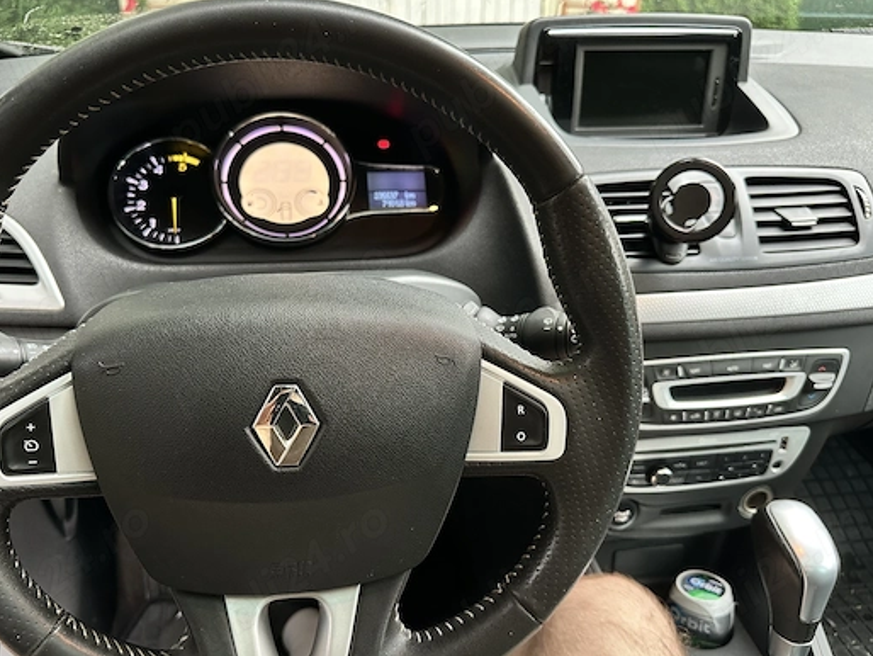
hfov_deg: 63.3
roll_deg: -0.6
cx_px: 397
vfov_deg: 49.8
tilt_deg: -25.7
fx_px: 706
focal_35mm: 28
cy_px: 347
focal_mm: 6.86
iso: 320
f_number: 1.78
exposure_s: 1/59
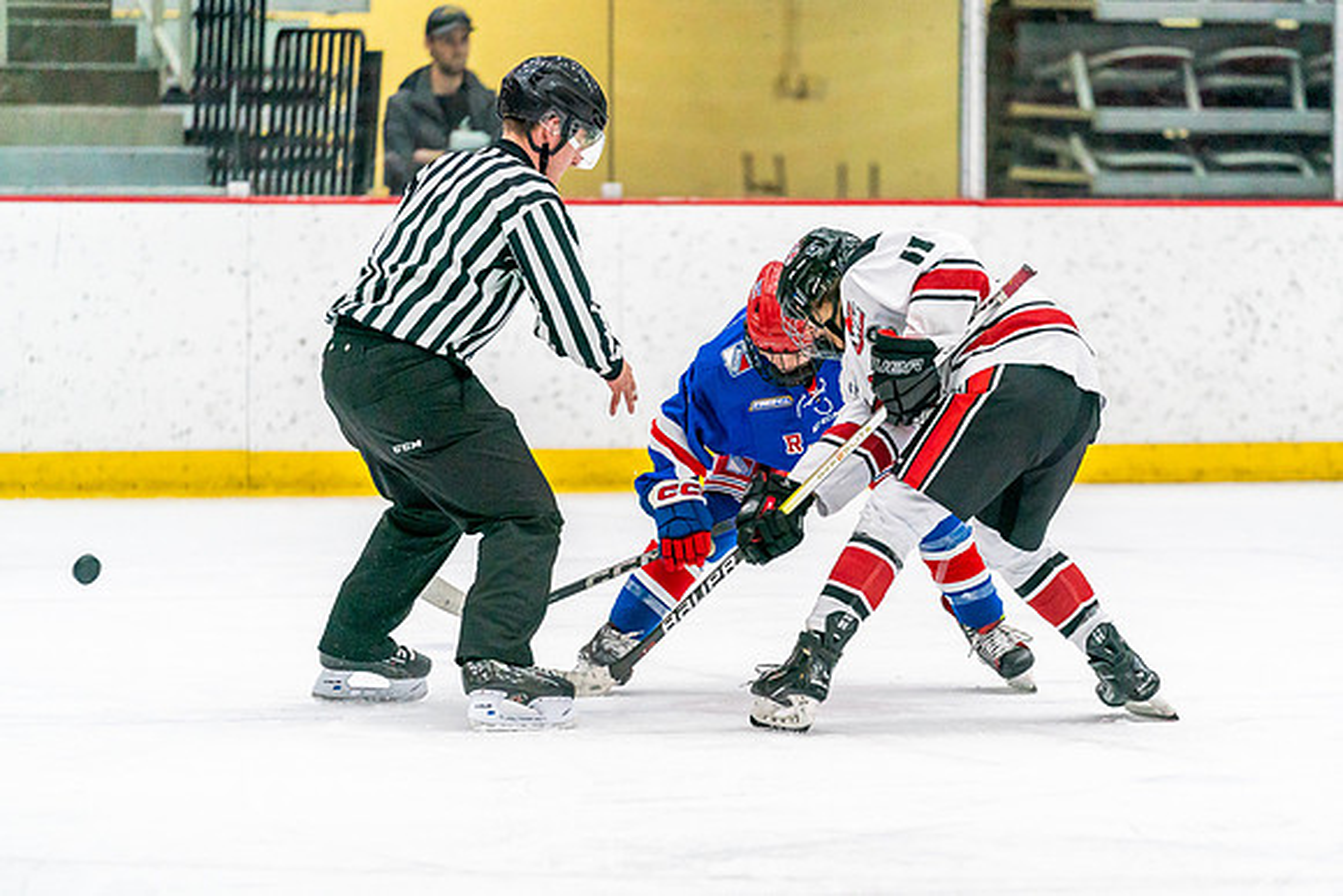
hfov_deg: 8.8
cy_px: 505
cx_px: 758
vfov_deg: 5.9
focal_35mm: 233
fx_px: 8679
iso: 3200
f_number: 2.8
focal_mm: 200
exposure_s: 1/1250
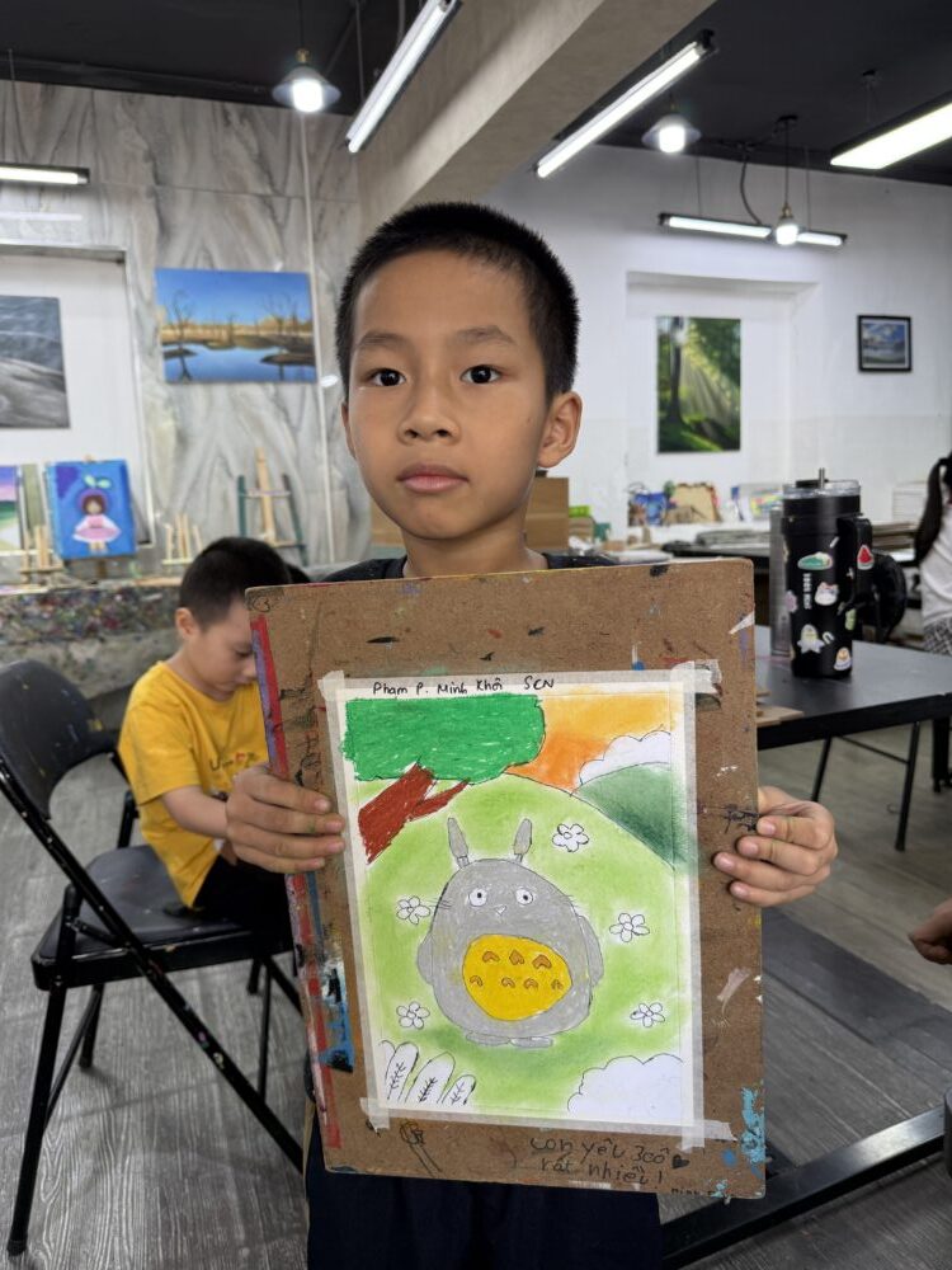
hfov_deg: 56.8
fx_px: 880
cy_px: 635
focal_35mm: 24
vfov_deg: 71.6
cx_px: 476
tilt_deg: -8.4
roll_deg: +1.8
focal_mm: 6.76
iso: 80
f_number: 1.78
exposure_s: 1/100
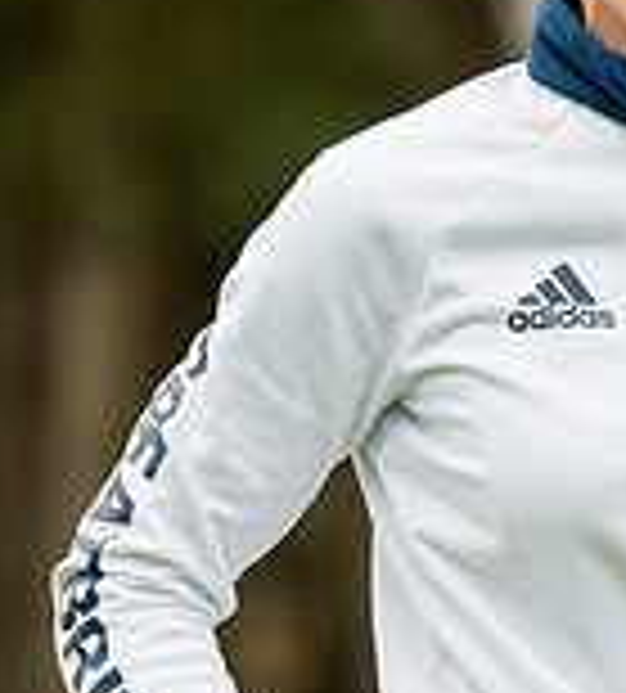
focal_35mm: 839
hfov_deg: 2.0
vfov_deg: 2.2
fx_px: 18116
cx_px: 298
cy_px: 294
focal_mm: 200
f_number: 4
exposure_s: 1/1250
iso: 800
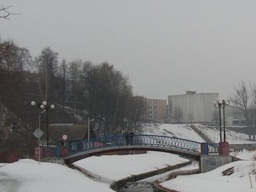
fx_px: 635
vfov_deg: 17.1
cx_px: 274
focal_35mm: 86
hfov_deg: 21.7
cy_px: 117
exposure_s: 1/800
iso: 64
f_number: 4.8
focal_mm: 6
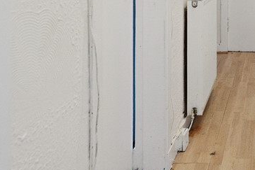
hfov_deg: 37.1
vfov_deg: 25.1
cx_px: 265
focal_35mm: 46
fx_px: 329
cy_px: -52
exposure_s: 1/40
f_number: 4.5
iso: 1000
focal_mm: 11
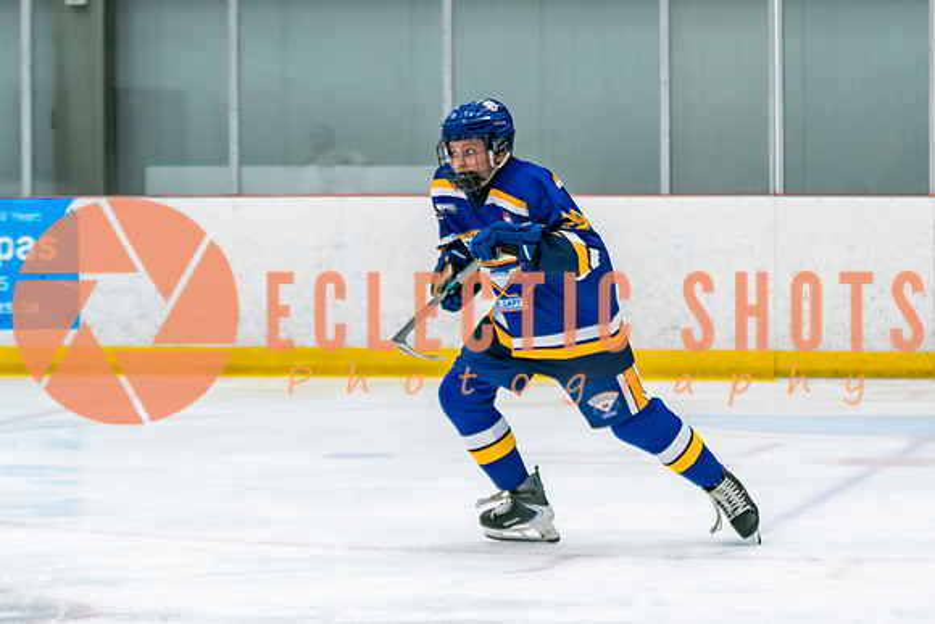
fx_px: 4401
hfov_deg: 12.1
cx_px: 569
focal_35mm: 169
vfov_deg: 8.1
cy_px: 373
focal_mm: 70
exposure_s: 1/640
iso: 1600
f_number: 2.8
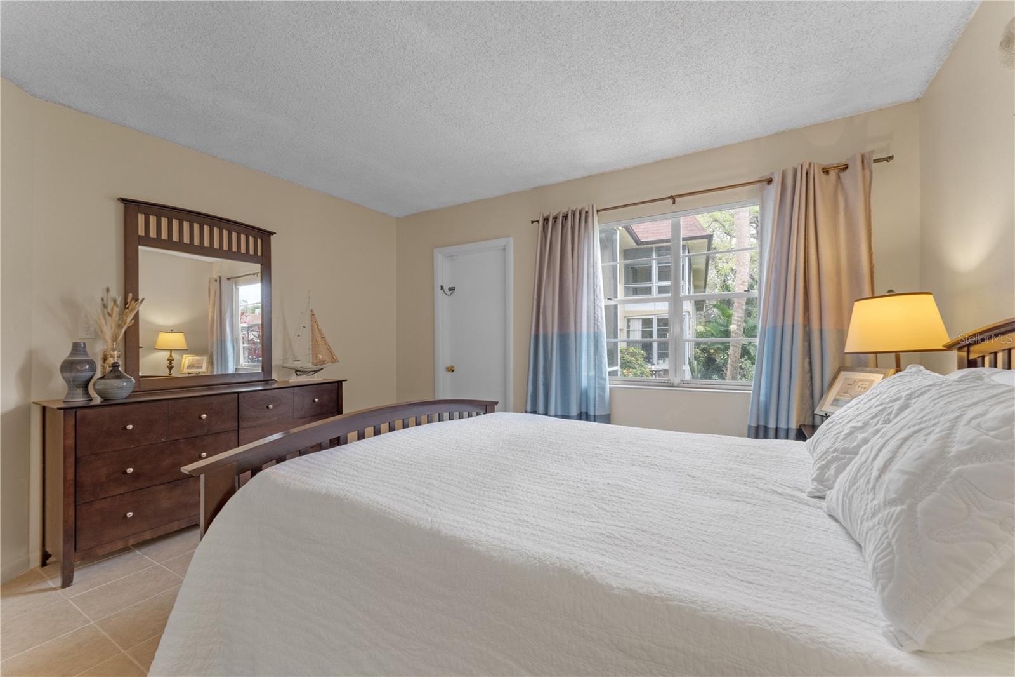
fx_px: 395
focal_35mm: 14
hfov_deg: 104.3
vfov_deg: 81.2
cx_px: 508
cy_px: 338
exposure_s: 1/25
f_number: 11
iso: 1600
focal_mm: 14
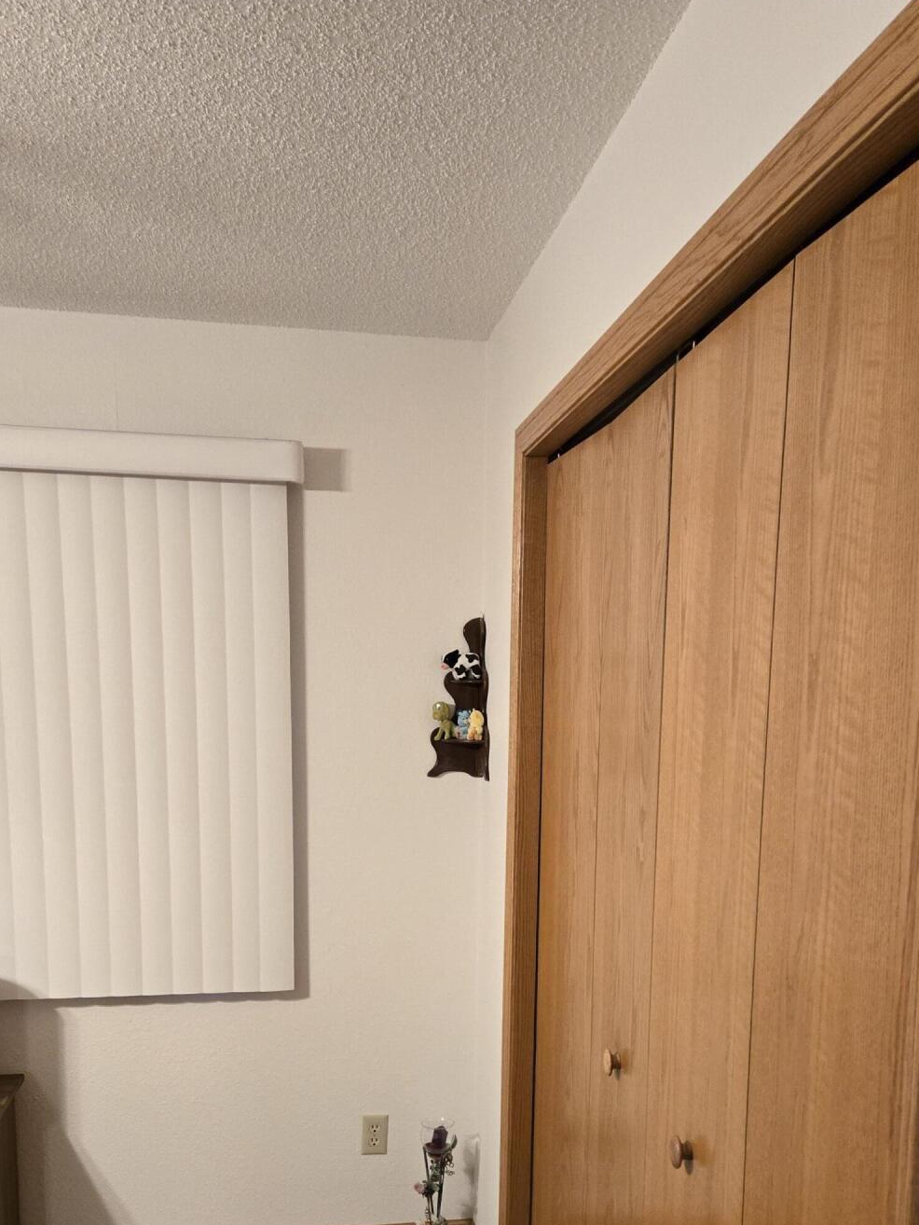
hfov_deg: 40.6
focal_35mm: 35
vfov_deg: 50.6
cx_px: 536
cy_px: 908
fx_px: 1239
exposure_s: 1/120
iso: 500
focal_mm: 5.4
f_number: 1.8
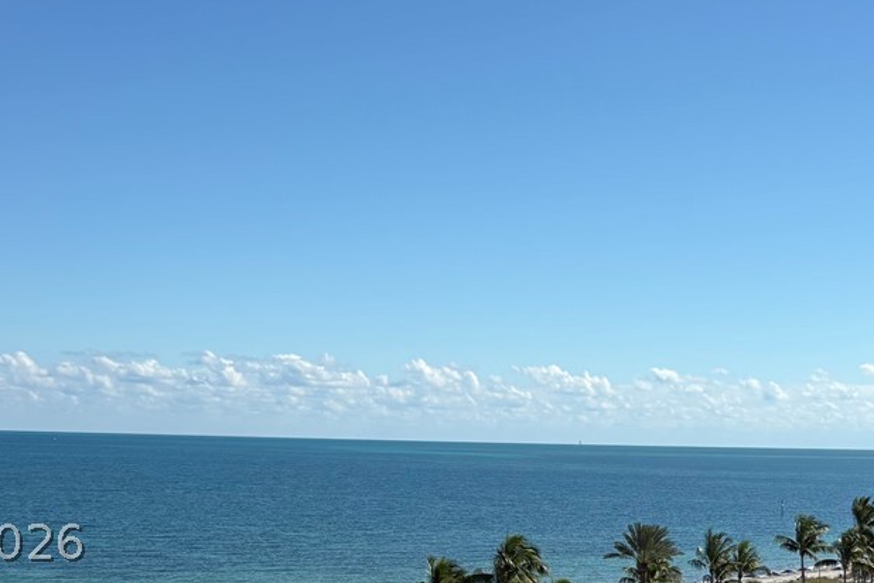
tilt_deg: -3.8
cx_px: 518
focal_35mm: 70
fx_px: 1699
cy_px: 542
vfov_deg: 19.1
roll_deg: -0.5
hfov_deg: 28.8
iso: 50
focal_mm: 5.96
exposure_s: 1/6329
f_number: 1.6
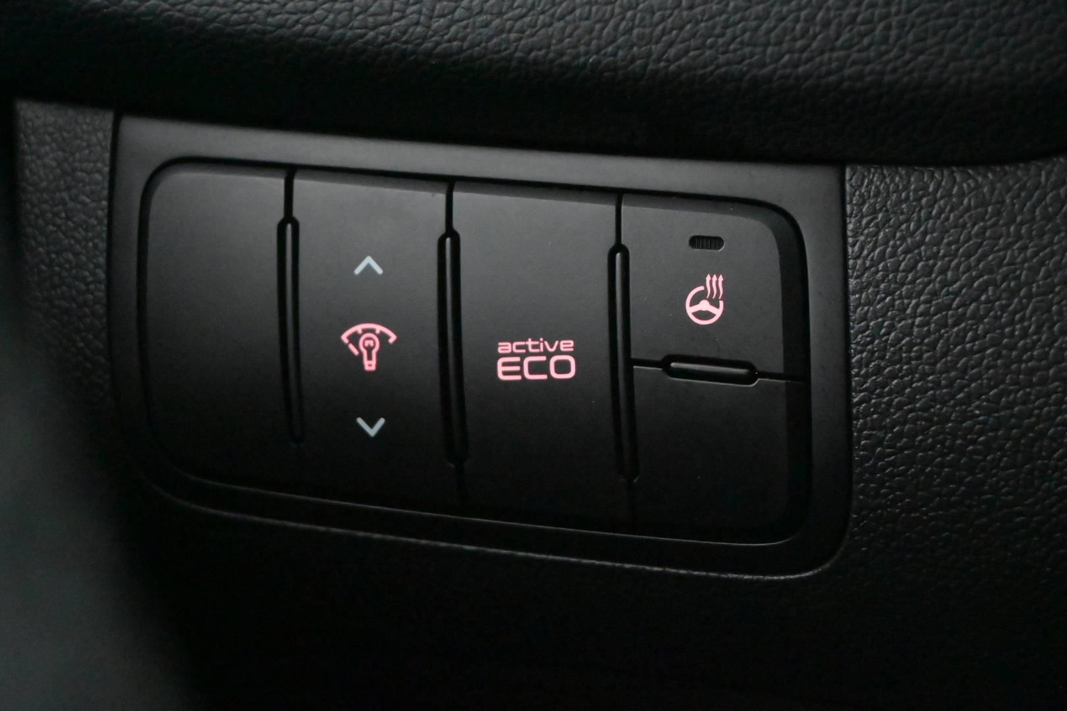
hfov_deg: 31.9
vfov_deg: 21.6
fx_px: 1867
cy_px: 356
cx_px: 534
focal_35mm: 63
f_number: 5.6
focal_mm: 42
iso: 18000
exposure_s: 1/60
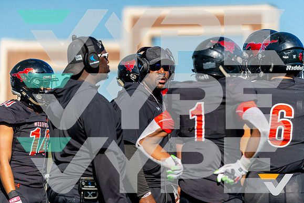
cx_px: 152
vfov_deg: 6.8
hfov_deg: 10.2
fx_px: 1698
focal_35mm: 201
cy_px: 102
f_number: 3.2
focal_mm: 200
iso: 400
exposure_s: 1/3200
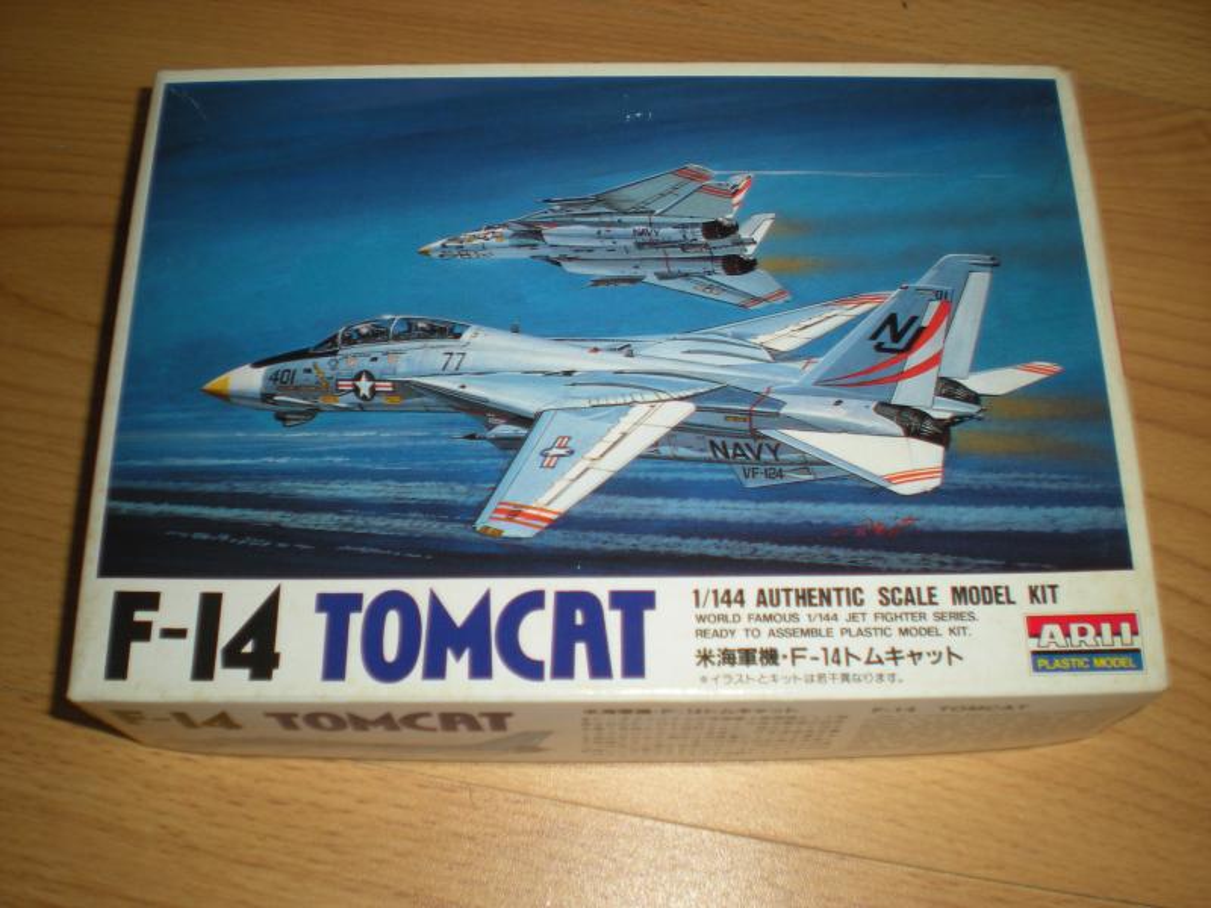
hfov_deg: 49.0
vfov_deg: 37.7
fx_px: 1329
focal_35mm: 38
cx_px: 606
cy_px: 454
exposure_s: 1/30
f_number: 3.1
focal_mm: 6.3
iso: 64
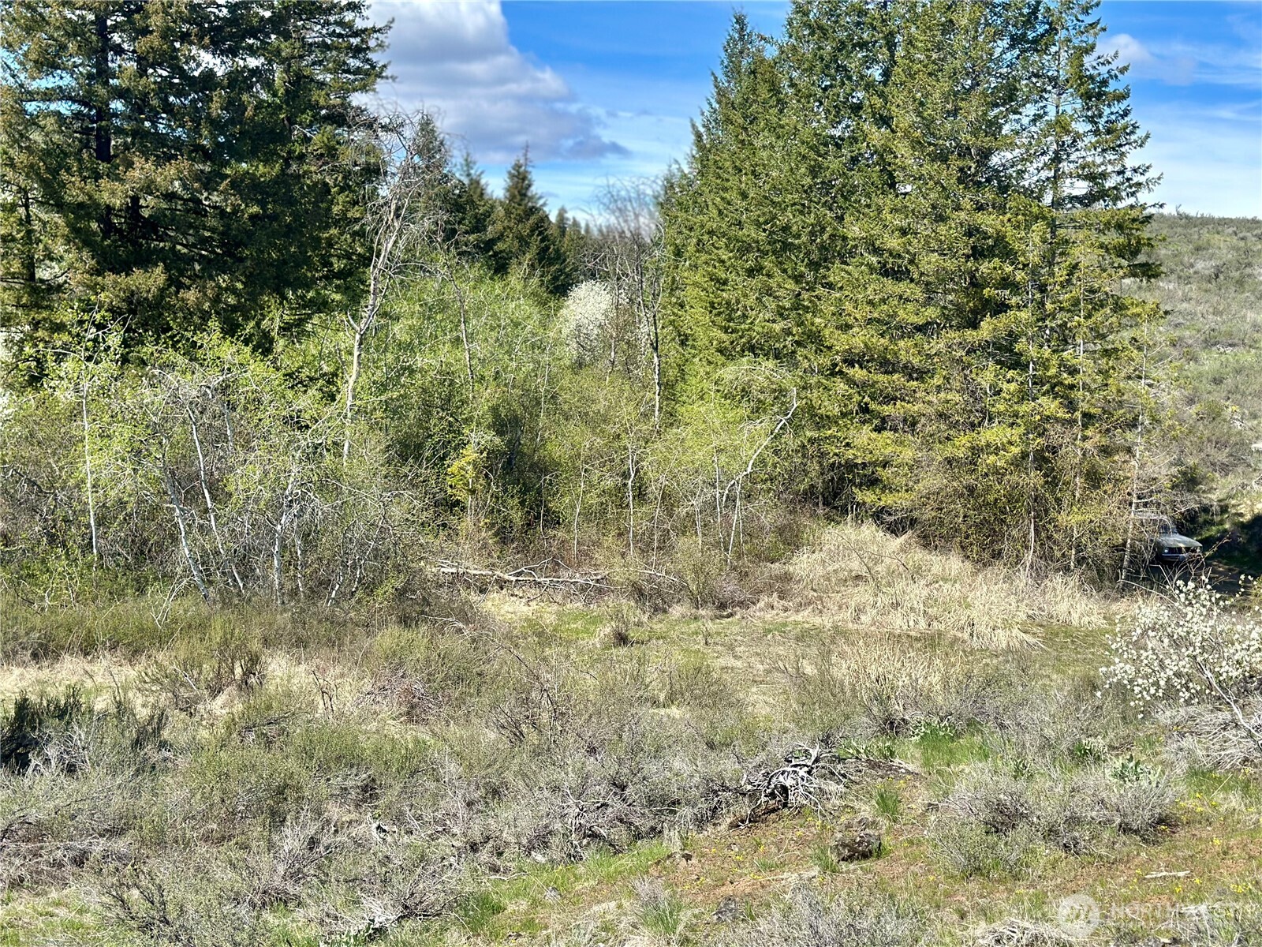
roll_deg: +1.3
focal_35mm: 48
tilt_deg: -2.3
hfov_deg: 39.7
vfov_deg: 30.3
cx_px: 631
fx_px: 1750
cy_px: 474
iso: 100
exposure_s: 1/3155
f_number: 1.78
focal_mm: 6.86
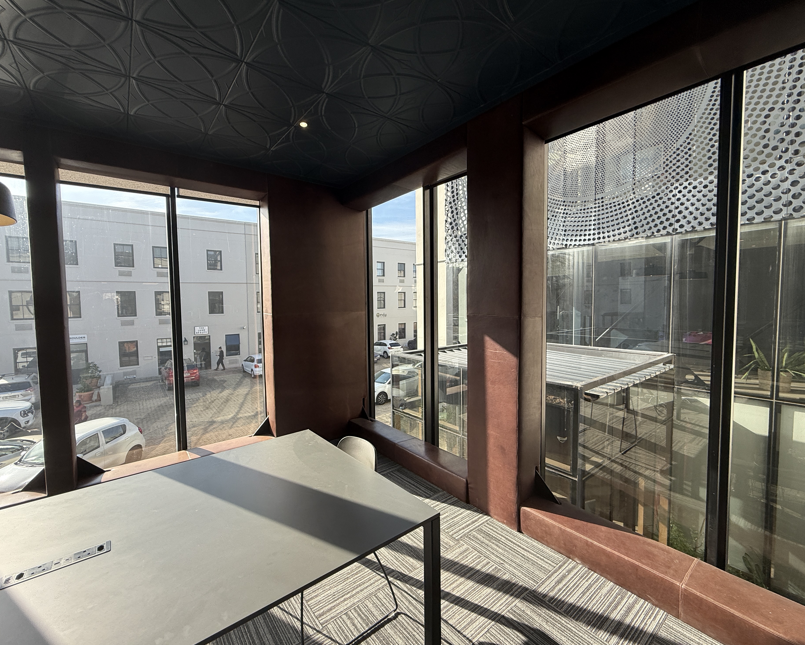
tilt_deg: -2.4
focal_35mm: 15
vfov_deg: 84.0
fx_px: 357
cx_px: 383
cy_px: 321
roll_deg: +0.5
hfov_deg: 96.7
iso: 64
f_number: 2.2
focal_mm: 2.22
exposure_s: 1/328
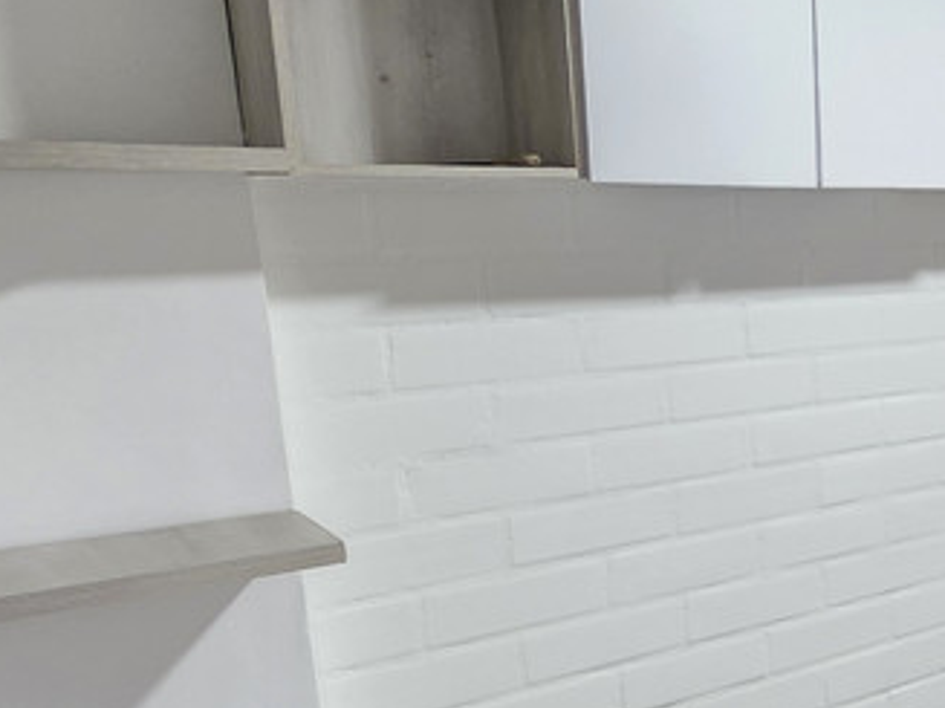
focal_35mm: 43
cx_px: 1150
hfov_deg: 34.5
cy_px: 485
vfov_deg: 33.2
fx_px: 1173
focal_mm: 2.2
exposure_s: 1/60
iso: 800
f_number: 1.9
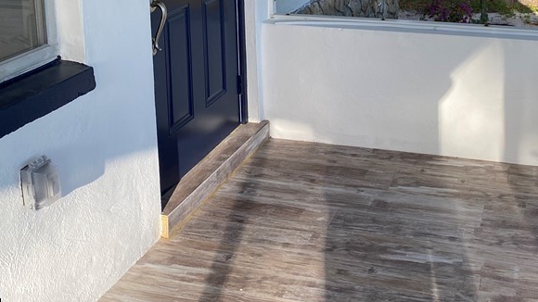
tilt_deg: -8.4
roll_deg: +1.1
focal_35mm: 50
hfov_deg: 40.8
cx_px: 359
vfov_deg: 22.4
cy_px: -44
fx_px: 713
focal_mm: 4.25
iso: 32
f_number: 1.8
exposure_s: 1/335
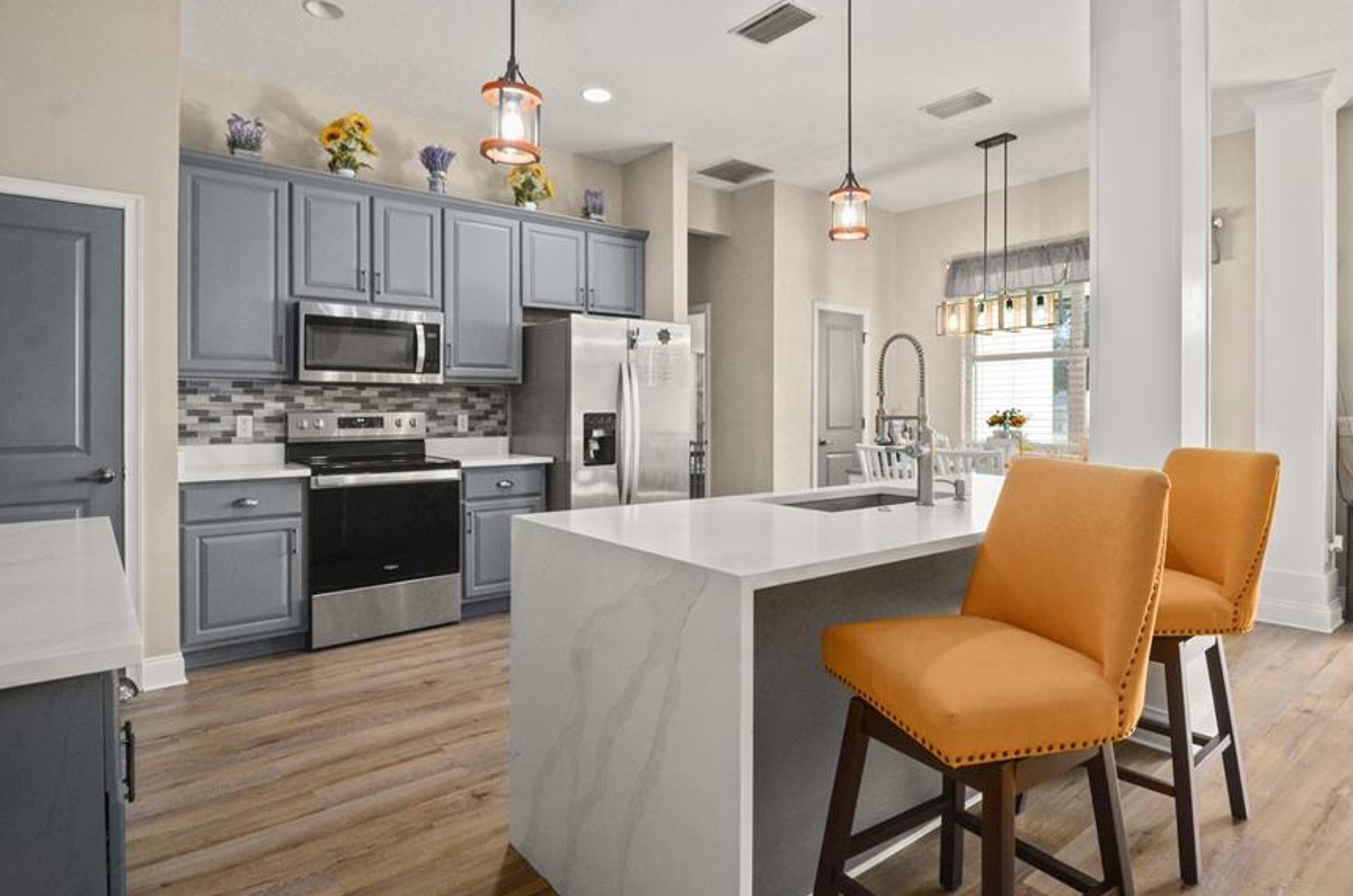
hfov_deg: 85.2
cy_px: 389
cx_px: 700
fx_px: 735
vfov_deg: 62.5
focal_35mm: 20
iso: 250
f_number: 8
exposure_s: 1/5
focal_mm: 11
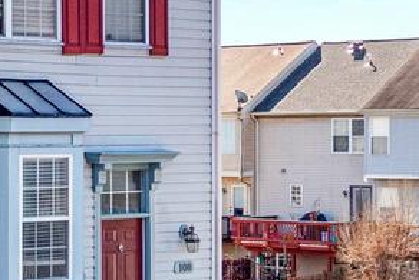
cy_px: 291
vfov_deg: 9.9
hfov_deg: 14.1
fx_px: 1607
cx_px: -166
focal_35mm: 138
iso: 100
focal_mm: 10.26
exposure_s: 1/200
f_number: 4
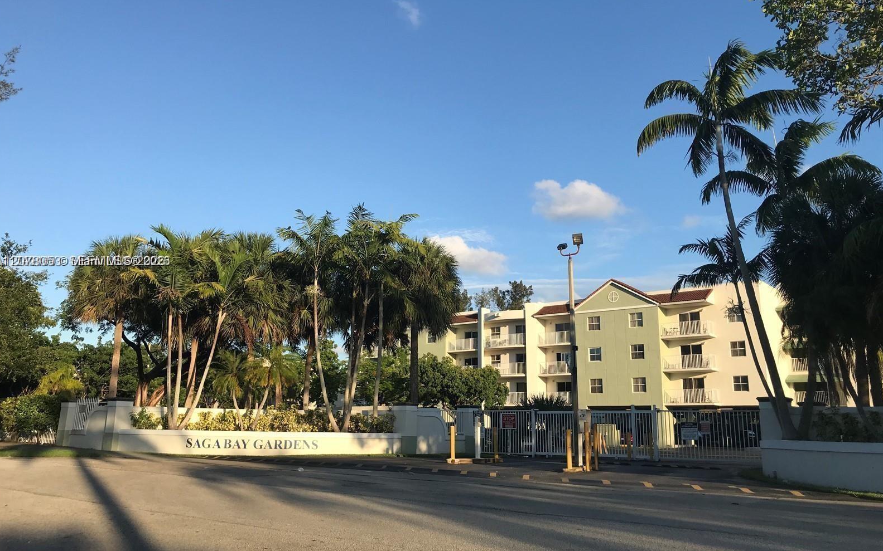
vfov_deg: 41.8
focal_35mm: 30
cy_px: 262
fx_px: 722
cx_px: 438
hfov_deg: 62.9
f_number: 1.8
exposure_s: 1/1408
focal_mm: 3.99
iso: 20
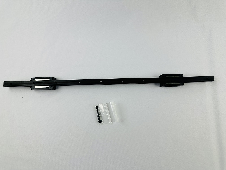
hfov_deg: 71.6
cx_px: 113
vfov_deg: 56.8
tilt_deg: -82.1
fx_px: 157
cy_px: 85
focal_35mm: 24
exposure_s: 1/176
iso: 64
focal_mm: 6.86
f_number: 1.78
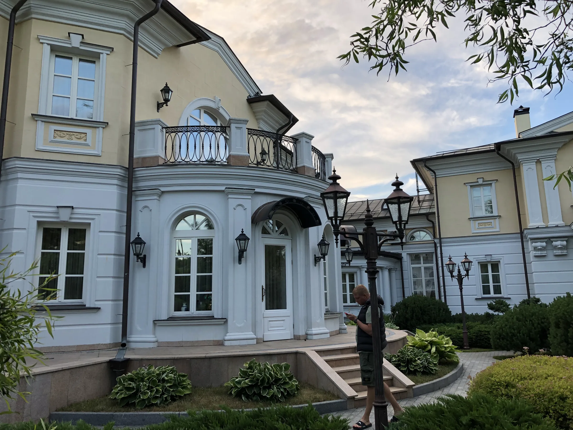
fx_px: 463
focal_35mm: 28
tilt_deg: +11.0
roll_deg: +1.7
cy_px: 215
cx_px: 286
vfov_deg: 49.7
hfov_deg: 63.4
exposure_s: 1/135
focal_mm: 4
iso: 20
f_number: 1.8
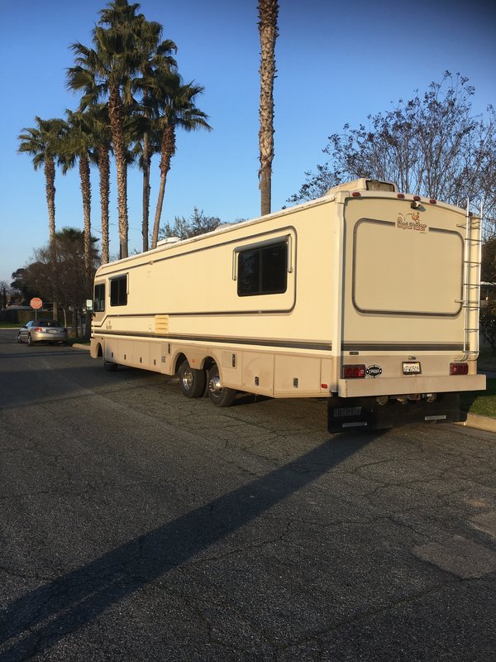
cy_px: 331
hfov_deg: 48.2
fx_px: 554
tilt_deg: -1.7
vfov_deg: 61.7
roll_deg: +1.3
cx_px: 248
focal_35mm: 29
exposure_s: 1/625
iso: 25
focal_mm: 4.15
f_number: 2.2
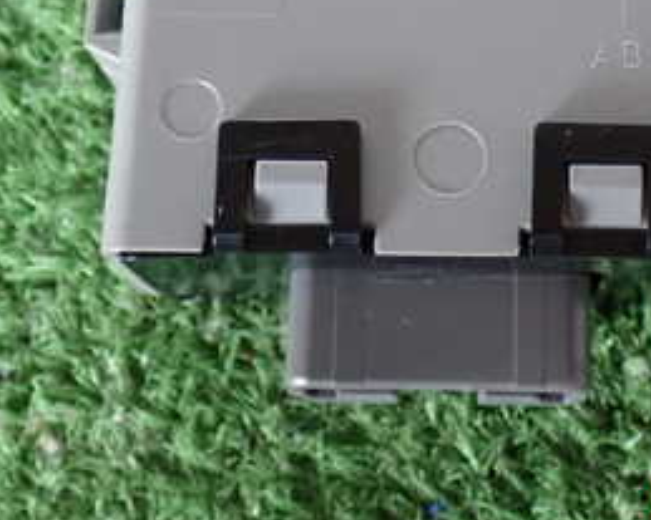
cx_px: 468
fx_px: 1656
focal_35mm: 86
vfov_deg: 17.3
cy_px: -30
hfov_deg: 22.1
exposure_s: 1/40
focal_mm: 6.83
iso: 500
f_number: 2.7
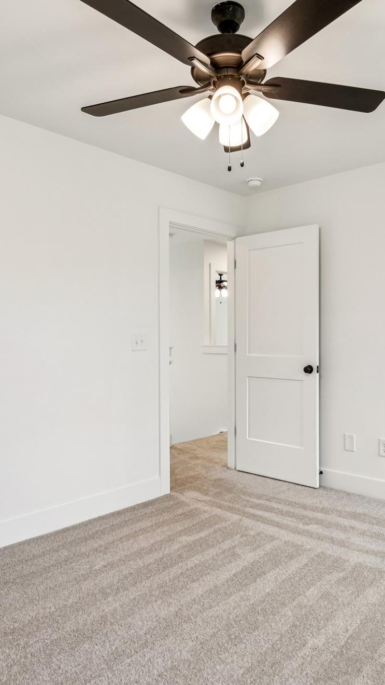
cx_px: 237
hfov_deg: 43.6
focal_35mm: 26
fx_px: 478
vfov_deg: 71.2
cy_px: 343
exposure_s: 1/10
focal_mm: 16.2
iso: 100
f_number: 9
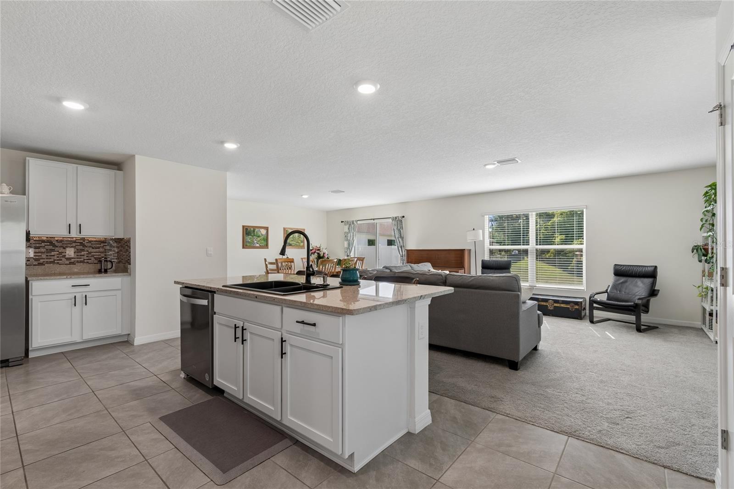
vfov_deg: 77.3
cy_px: 244
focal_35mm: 15
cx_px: 367
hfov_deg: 100.4
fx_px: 306
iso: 100
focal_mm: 10
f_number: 7.1
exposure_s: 1/8
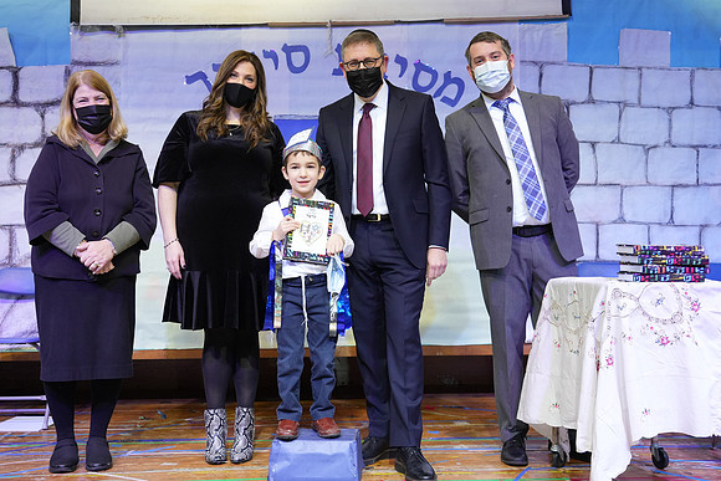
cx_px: 360
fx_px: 841
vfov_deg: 31.9
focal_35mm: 42
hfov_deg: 46.4
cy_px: 240
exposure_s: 1/100
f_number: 4.5
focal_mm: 42
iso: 2500
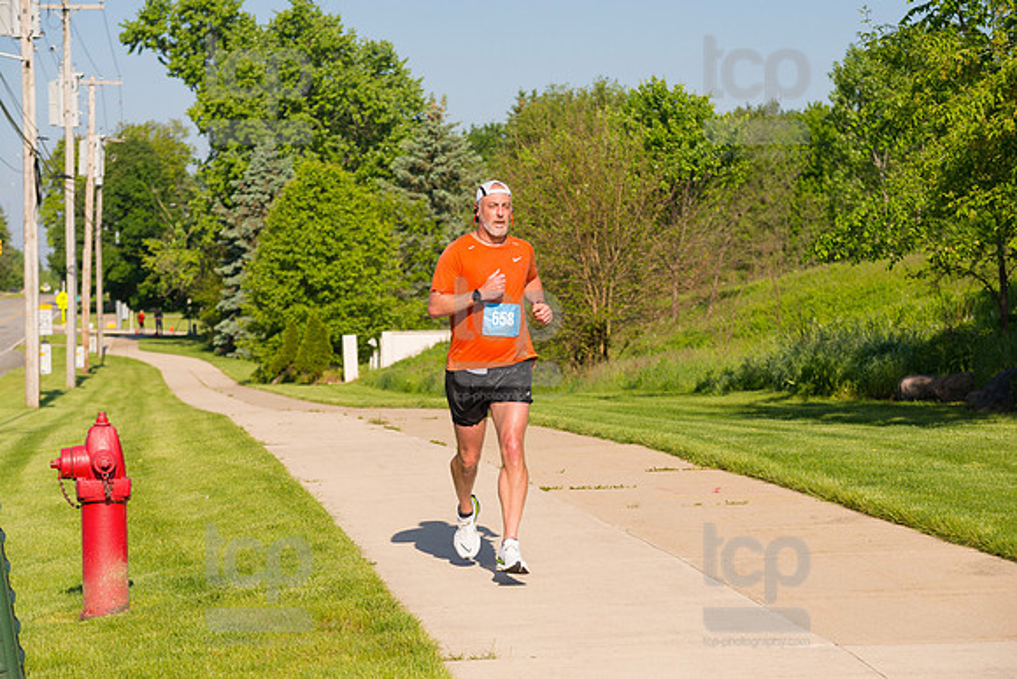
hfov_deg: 20.4
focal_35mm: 100
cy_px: 340
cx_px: 508
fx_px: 2826
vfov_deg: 13.7
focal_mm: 100
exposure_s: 1/2000
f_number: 5.6
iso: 400
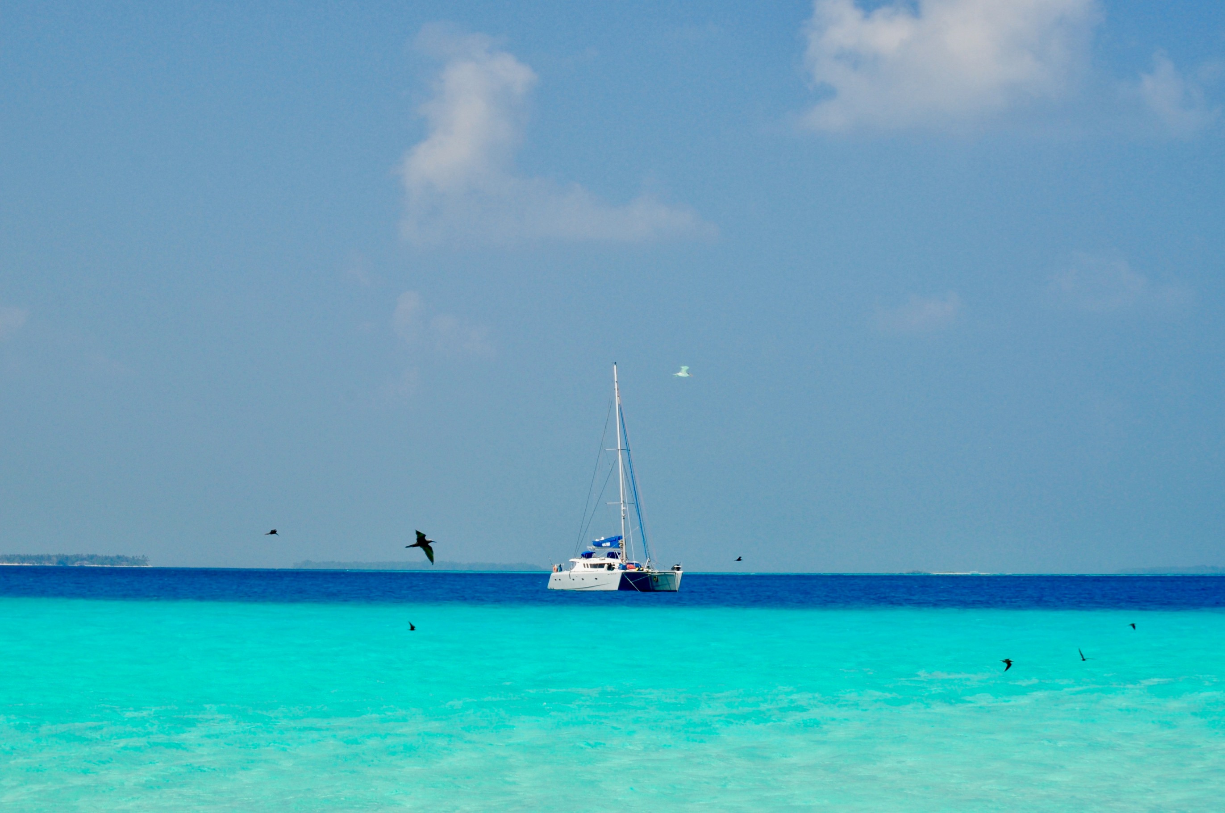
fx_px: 2804
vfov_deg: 16.5
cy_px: 406
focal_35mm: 82
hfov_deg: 24.6
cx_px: 612
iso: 200
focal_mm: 55
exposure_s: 1/500
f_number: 11
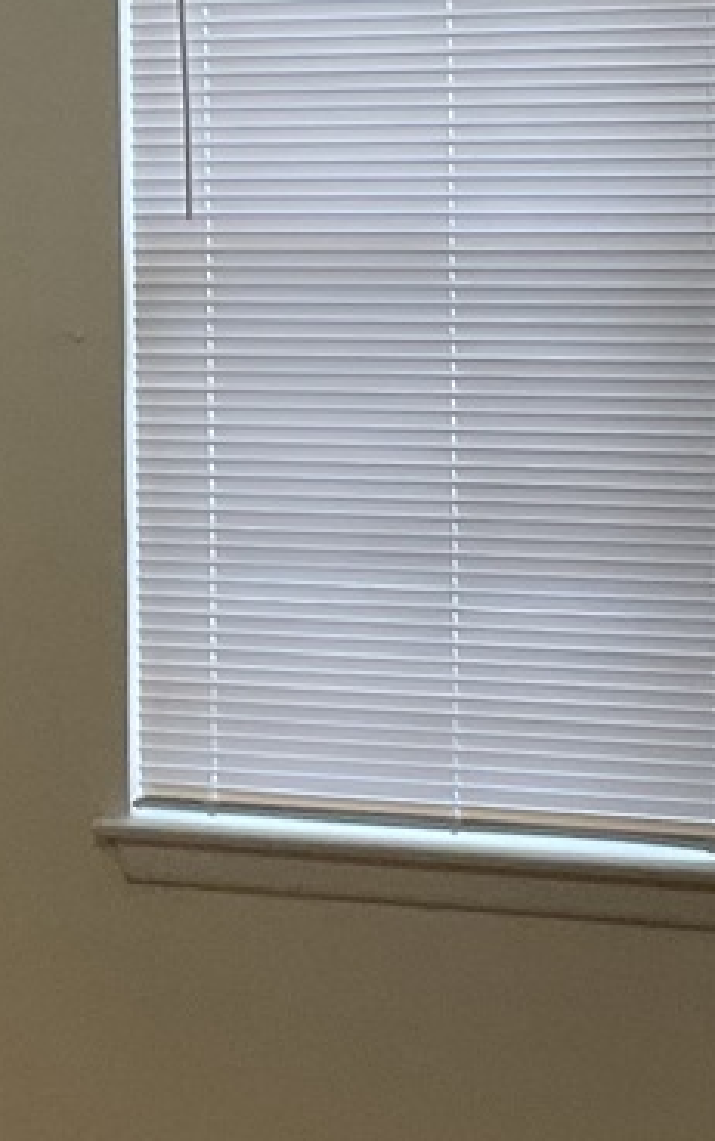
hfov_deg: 10.9
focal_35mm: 120
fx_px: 3737
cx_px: 402
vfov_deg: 17.3
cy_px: 263
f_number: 1.8
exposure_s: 1/120
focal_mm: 3
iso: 50
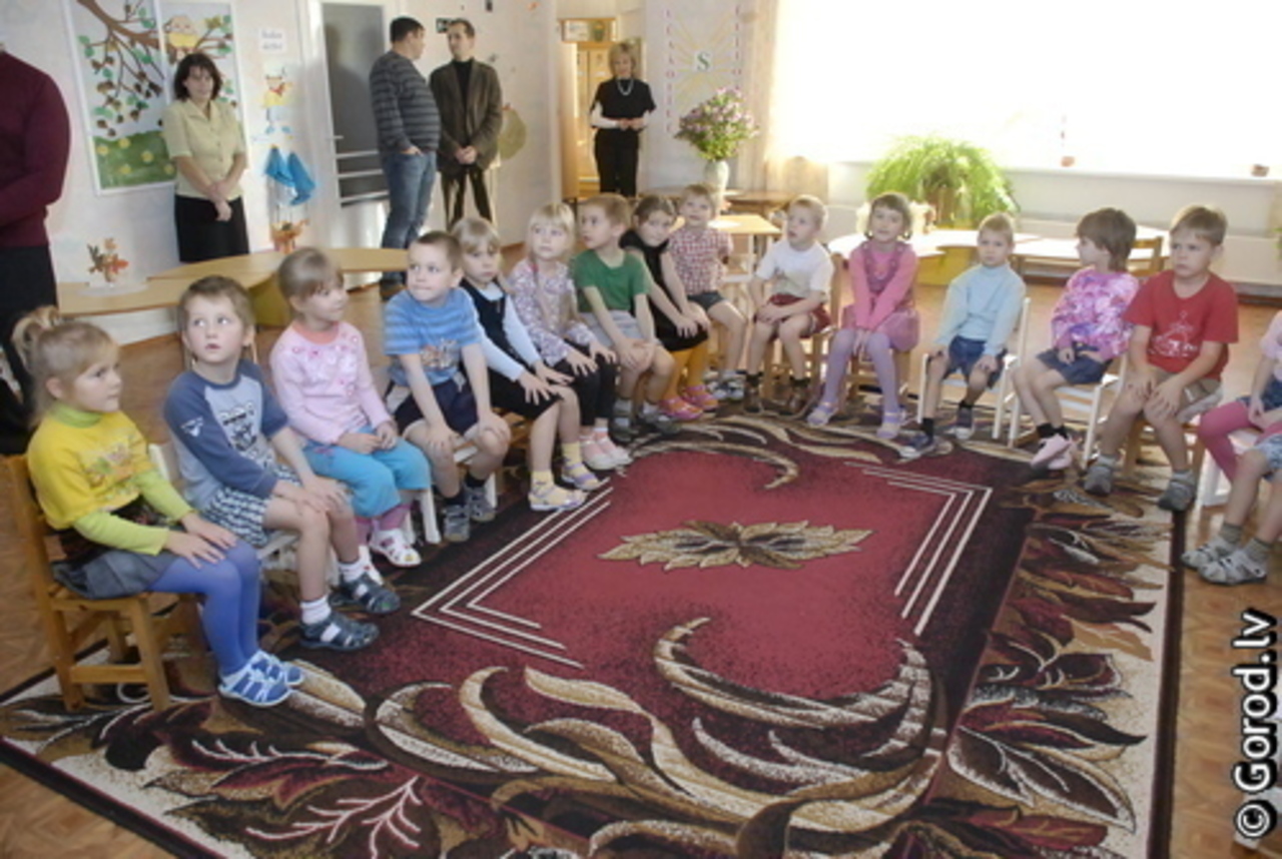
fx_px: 963
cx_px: 641
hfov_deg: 67.3
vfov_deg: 48.1
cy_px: 430
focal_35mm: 27
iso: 1250
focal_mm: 18
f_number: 3.5
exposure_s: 1/125
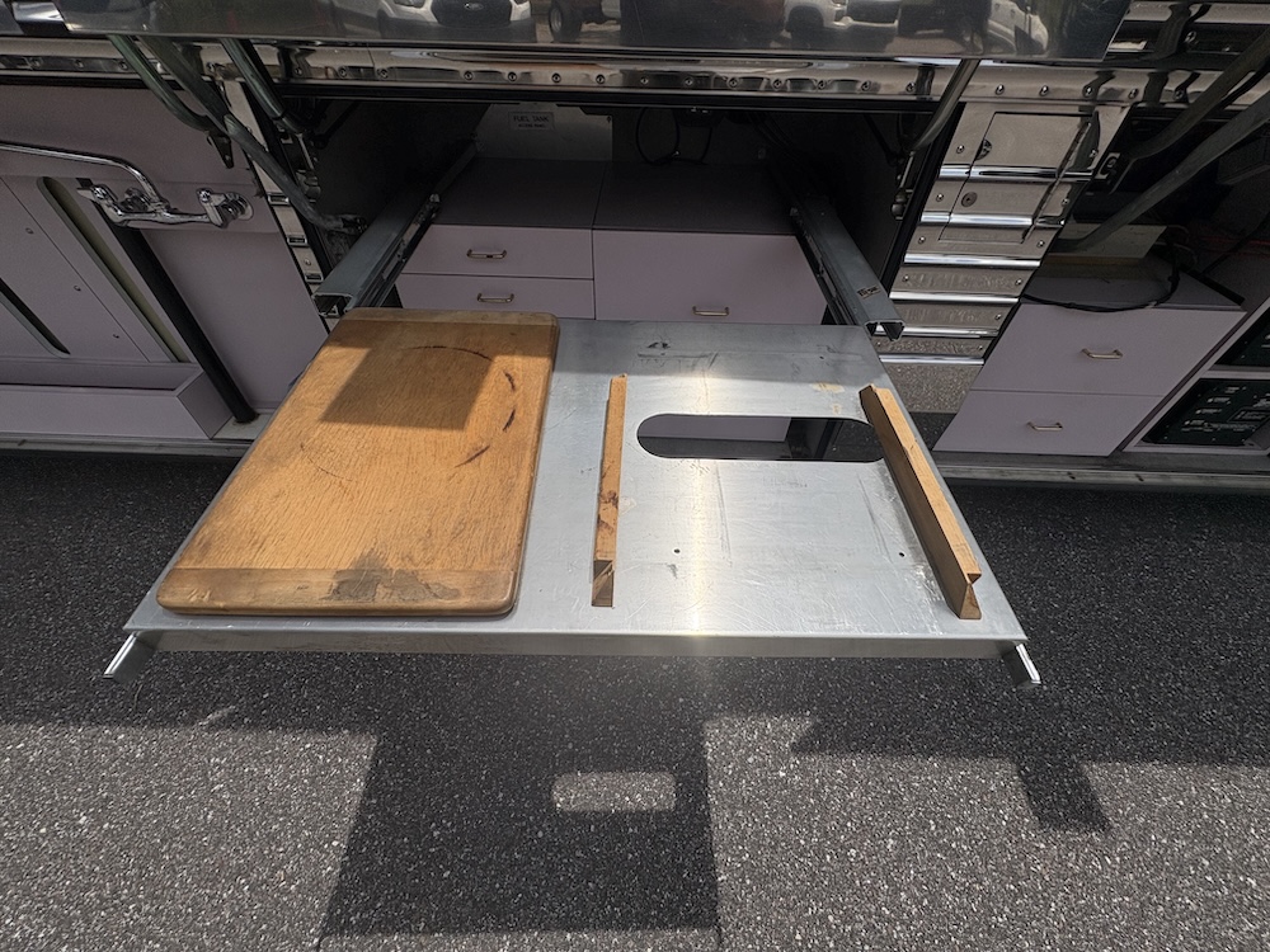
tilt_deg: -44.1
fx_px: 514
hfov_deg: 102.1
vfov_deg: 85.7
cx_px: 635
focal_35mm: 14
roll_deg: +2.4
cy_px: 476
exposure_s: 1/6135
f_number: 2.2
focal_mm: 2.22
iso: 64
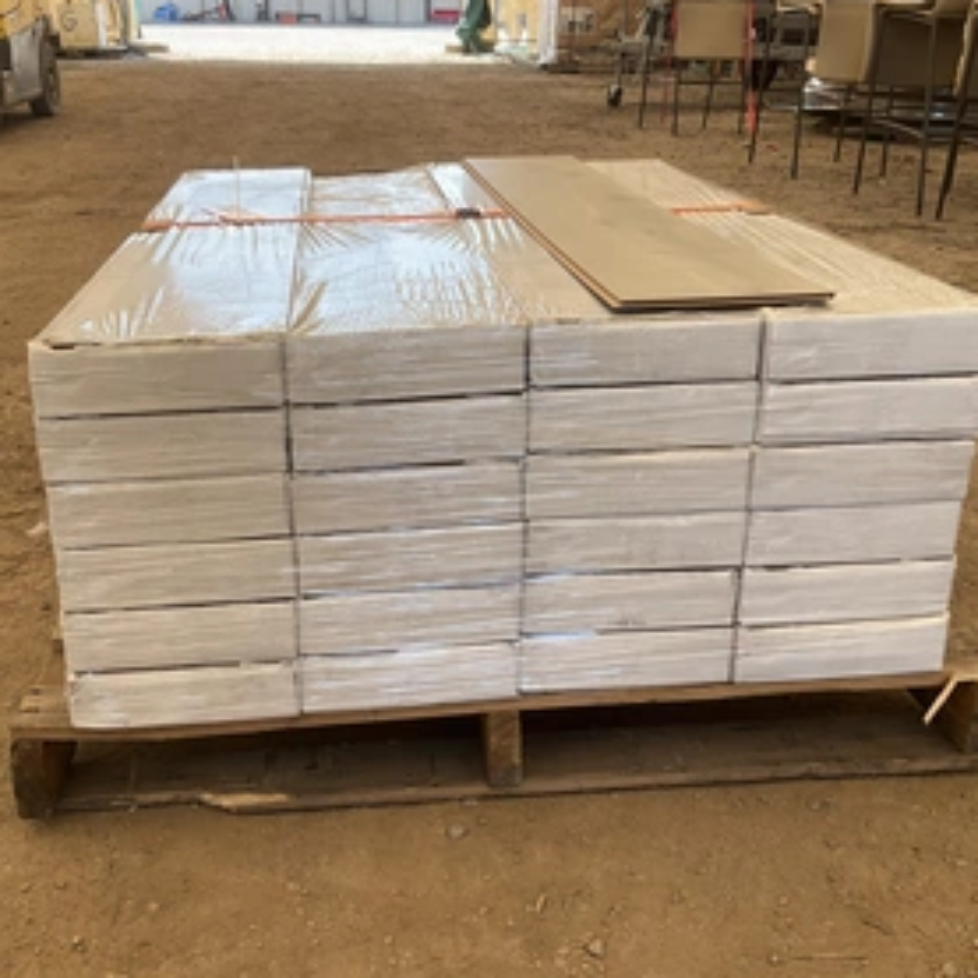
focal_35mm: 37
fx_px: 1183
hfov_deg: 44.9
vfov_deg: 44.9
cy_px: 491
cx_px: 445
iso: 25
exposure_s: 1/253
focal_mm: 3
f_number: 1.8
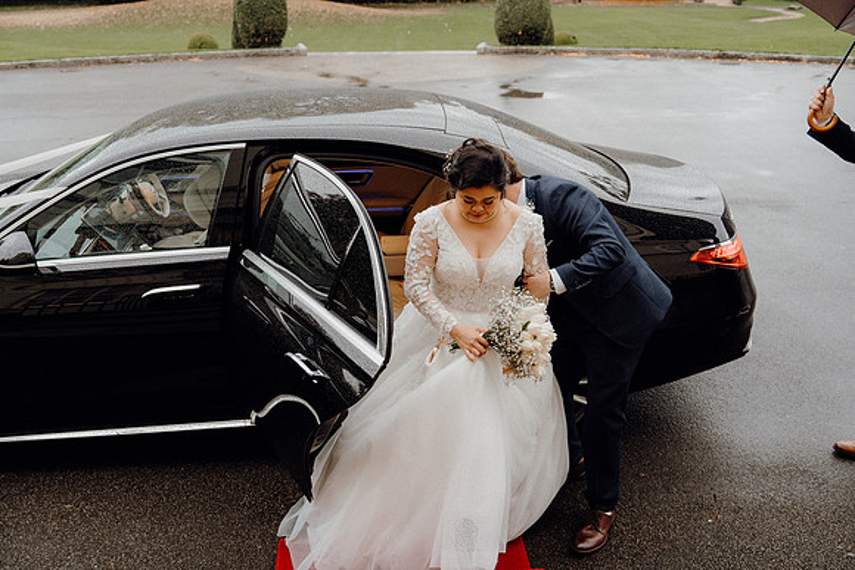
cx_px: 428
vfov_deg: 40.0
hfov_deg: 57.2
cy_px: 285
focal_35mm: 33
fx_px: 784
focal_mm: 33
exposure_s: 1/160
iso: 1000
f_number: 3.5
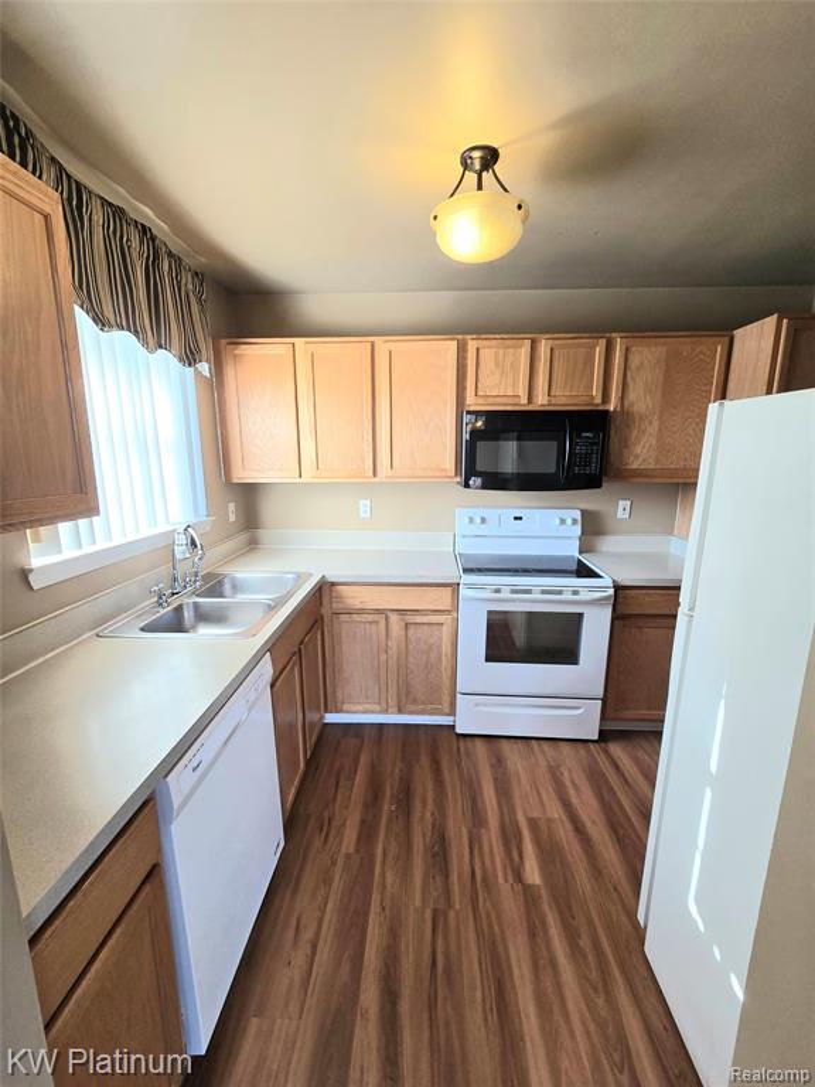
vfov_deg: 106.2
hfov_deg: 89.9
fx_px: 408
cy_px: 544
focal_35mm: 13
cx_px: 408
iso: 80
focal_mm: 2.2
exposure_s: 1/60.2
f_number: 2.2
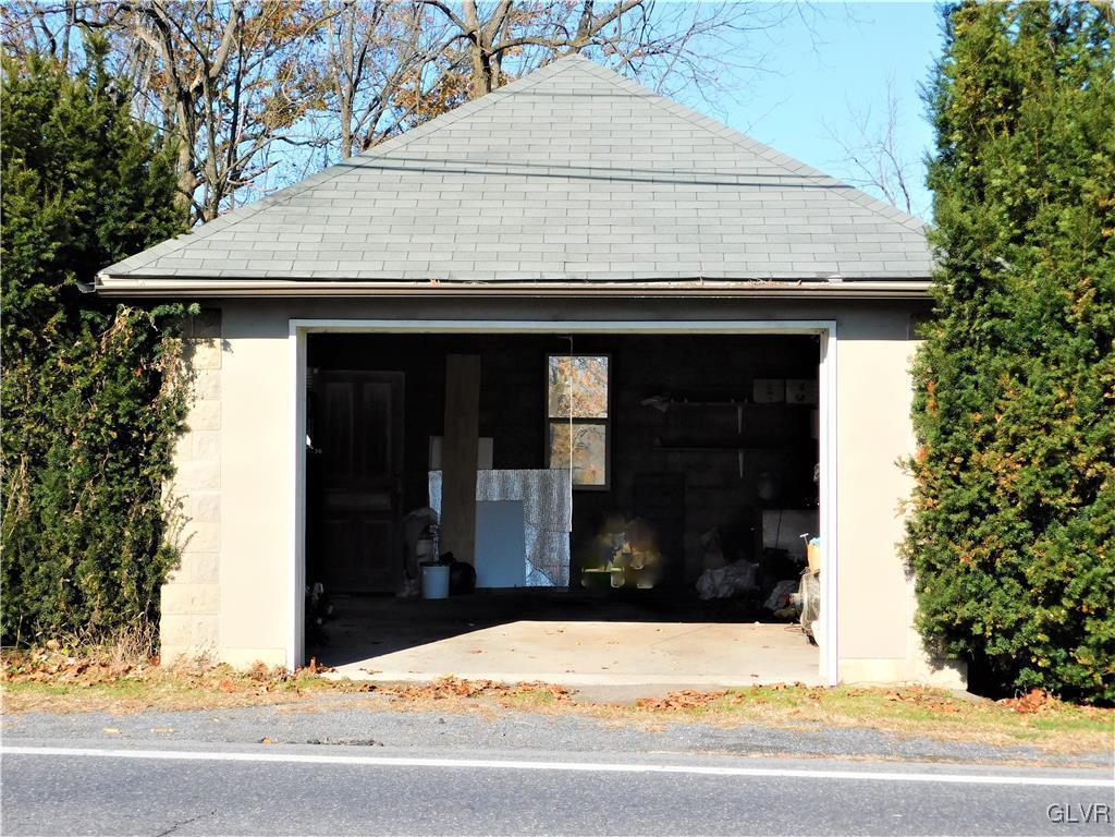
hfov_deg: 32.7
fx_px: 1900
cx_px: 558
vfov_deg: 24.8
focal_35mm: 59
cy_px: 418
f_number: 4
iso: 125
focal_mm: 10.4
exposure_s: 1/800
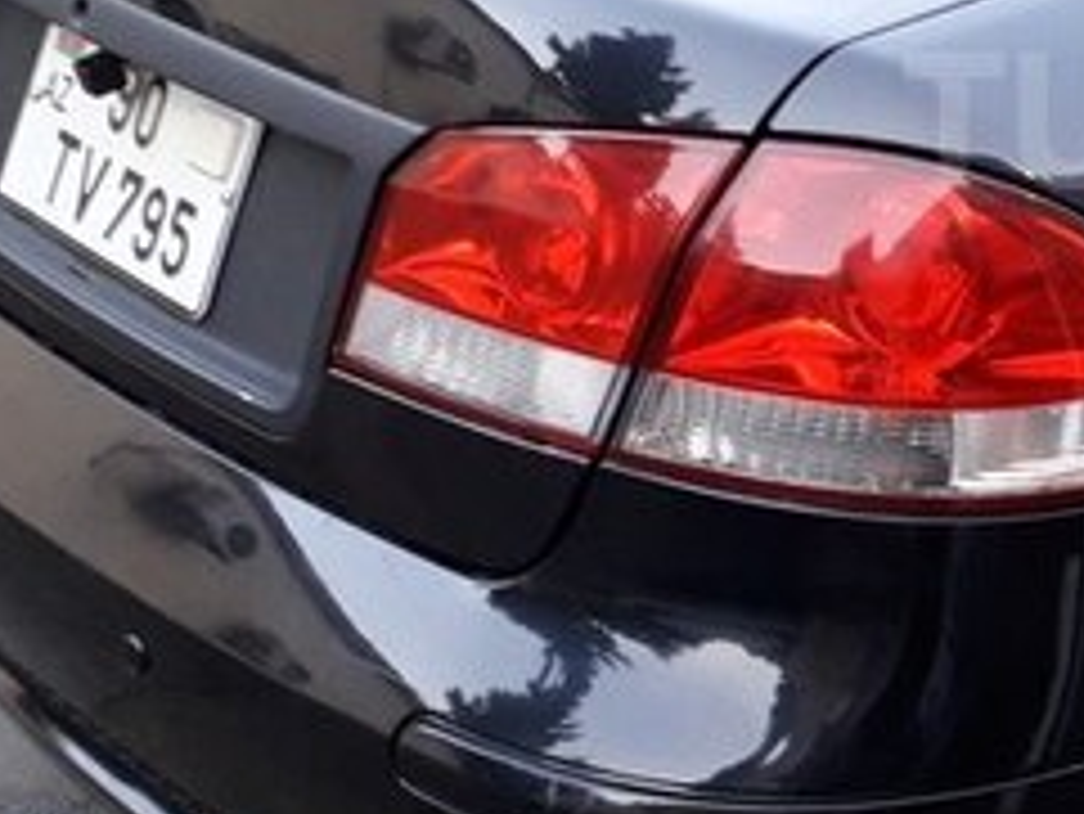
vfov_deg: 19.6
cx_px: 1363
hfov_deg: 23.6
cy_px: 119
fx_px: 2318
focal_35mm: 74
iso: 125
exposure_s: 1/50
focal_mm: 3.6
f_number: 1.9
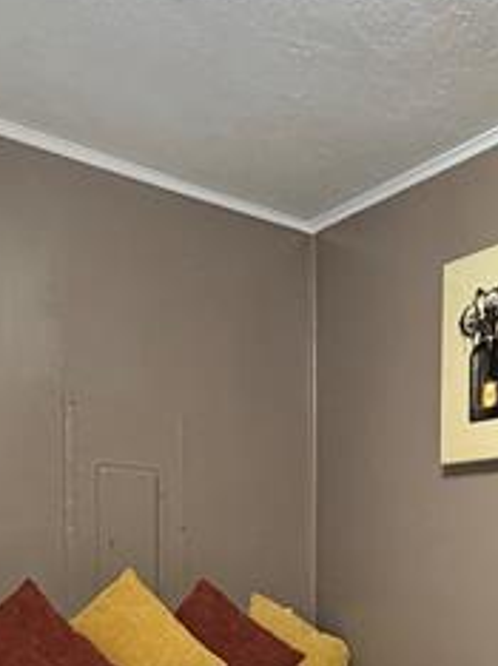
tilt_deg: -4.5
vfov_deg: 37.6
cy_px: 640
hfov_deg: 28.6
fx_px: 884
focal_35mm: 46
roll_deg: -1.9
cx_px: 546
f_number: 2.2
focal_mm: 2.22
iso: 640
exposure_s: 1/60
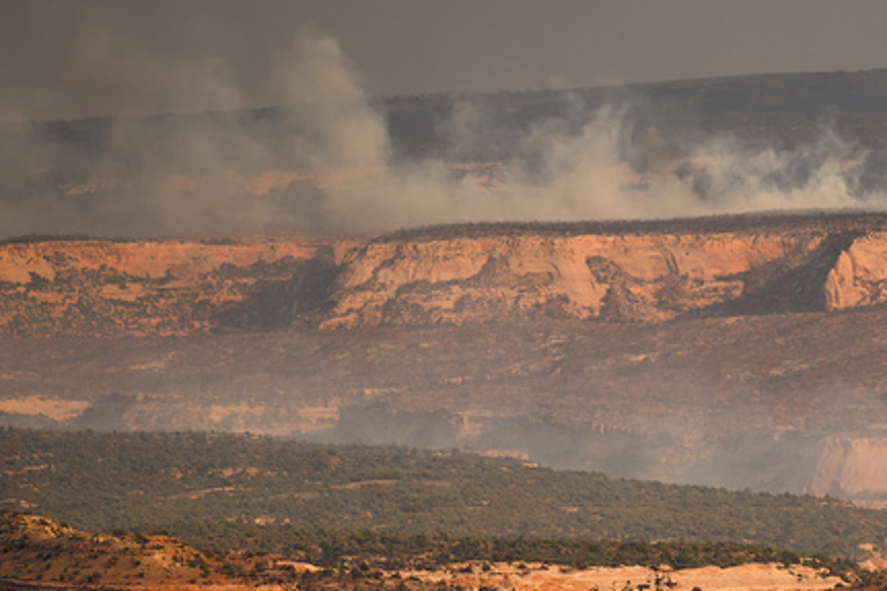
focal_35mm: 712
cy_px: 686
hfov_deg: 2.9
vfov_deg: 1.9
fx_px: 17535
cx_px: 842
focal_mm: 300
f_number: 4.8
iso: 200
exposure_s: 1/2000
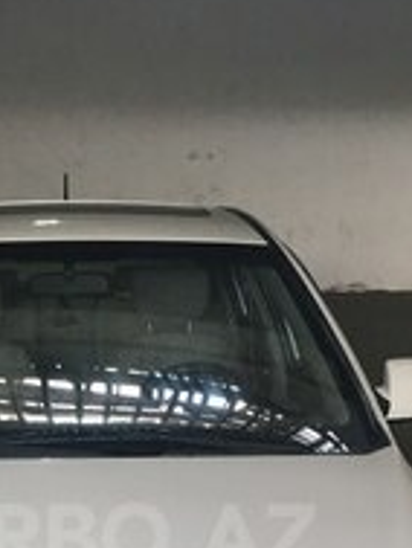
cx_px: 93
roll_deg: +0.0
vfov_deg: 24.6
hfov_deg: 19.2
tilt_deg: -24.0
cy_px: 536
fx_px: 1205
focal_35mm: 76
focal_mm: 4.15
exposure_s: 1/33
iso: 50
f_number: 2.2
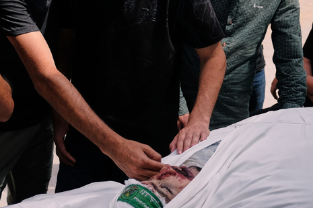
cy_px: 59
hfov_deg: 30.5
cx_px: 168
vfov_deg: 20.5
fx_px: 574
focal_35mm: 66
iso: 200
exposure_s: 1/2000
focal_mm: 20
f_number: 2.8
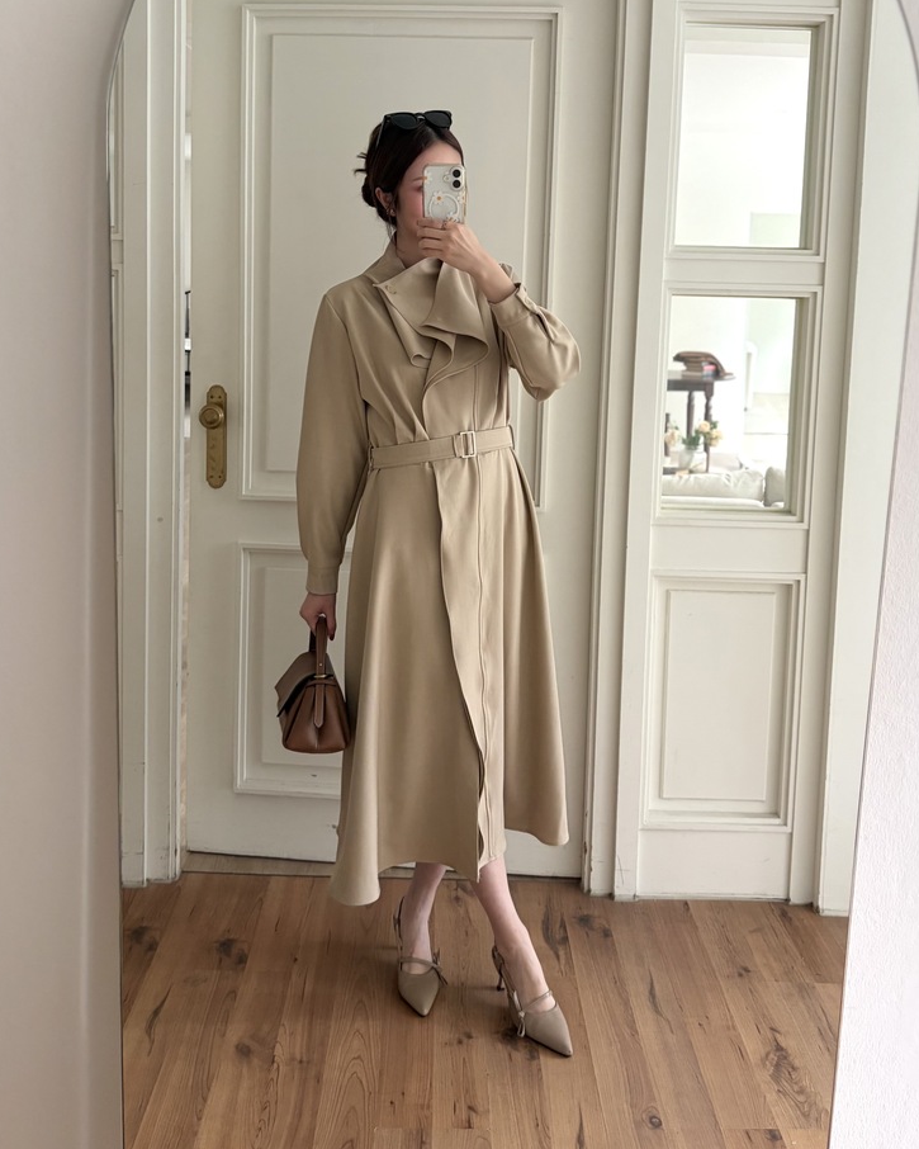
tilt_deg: -16.7
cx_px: 466
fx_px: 952
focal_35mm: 28
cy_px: 526
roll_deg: -0.9
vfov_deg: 62.1
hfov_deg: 51.5
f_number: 1.6
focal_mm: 5.96
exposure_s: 1/60
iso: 200
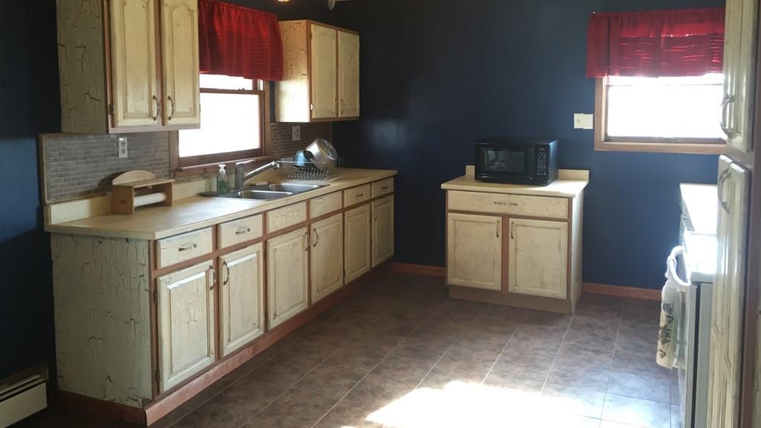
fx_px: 646
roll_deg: -1.0
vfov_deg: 36.5
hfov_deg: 61.0
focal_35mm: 32
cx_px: 379
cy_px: 163
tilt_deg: -6.4
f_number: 2.2
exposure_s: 1/30
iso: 64
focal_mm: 4.15
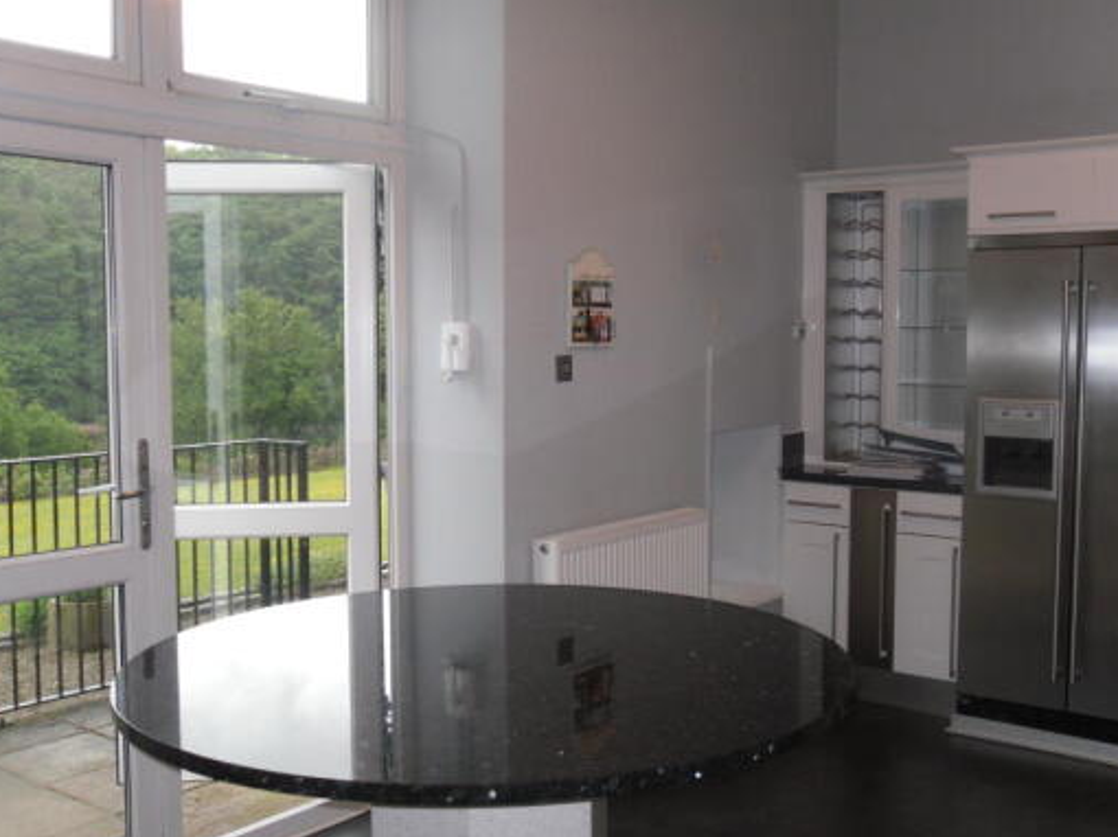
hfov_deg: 46.8
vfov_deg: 35.9
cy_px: 444
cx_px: 589
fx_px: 1291
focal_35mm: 40
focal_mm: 6.3
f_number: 3.5
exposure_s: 1/45
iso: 200
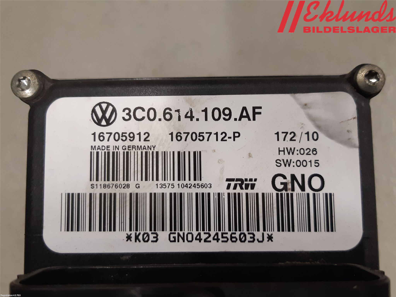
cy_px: 148
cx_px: 198
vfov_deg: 53.1
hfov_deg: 67.3
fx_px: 297
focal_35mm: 26
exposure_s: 1/50
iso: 125
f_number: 1.7
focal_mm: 3.93
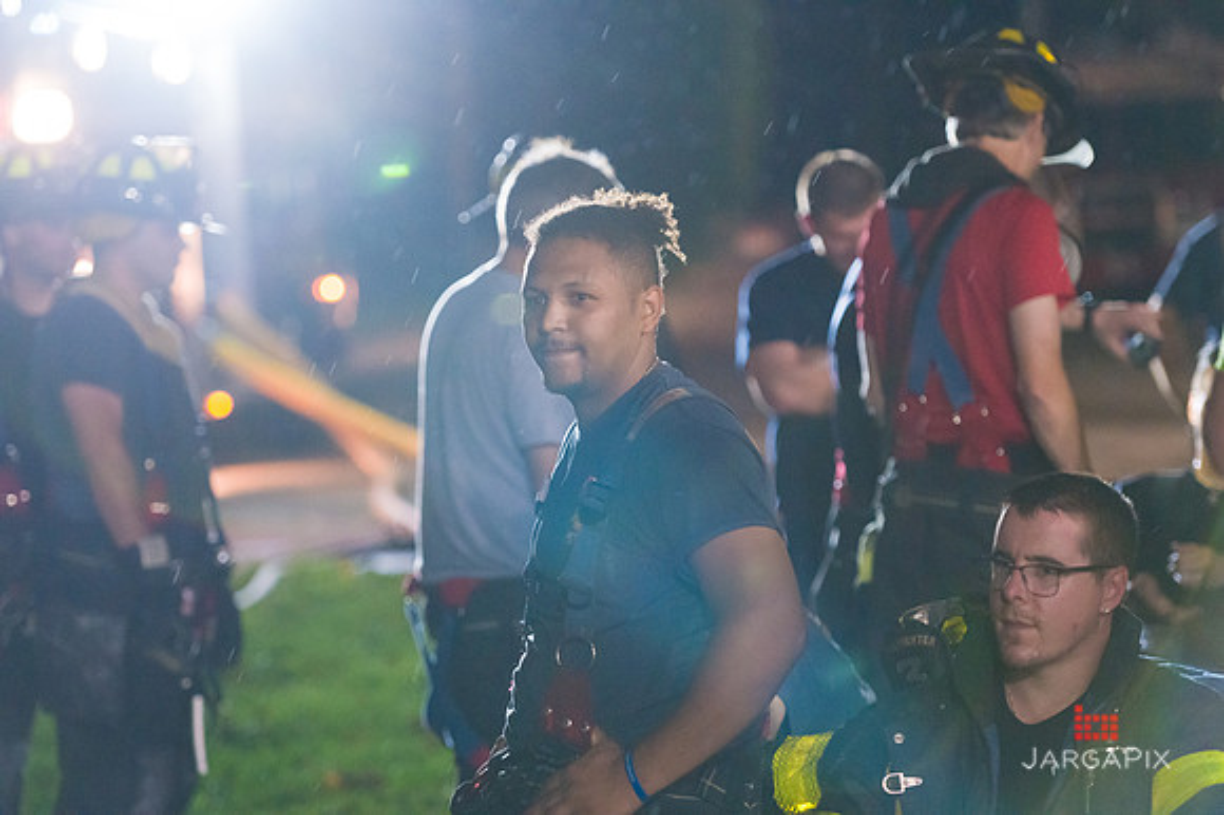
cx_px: 612
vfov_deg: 11.0
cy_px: 408
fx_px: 4247
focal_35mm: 125
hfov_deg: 16.4
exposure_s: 1/200
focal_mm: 125
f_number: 3.2
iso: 12800
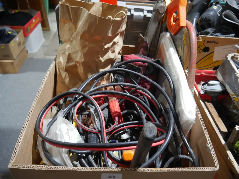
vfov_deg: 49.8
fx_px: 193
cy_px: 90
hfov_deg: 63.4
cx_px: 120
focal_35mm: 28
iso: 640
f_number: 3.5
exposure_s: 1/60
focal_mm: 14
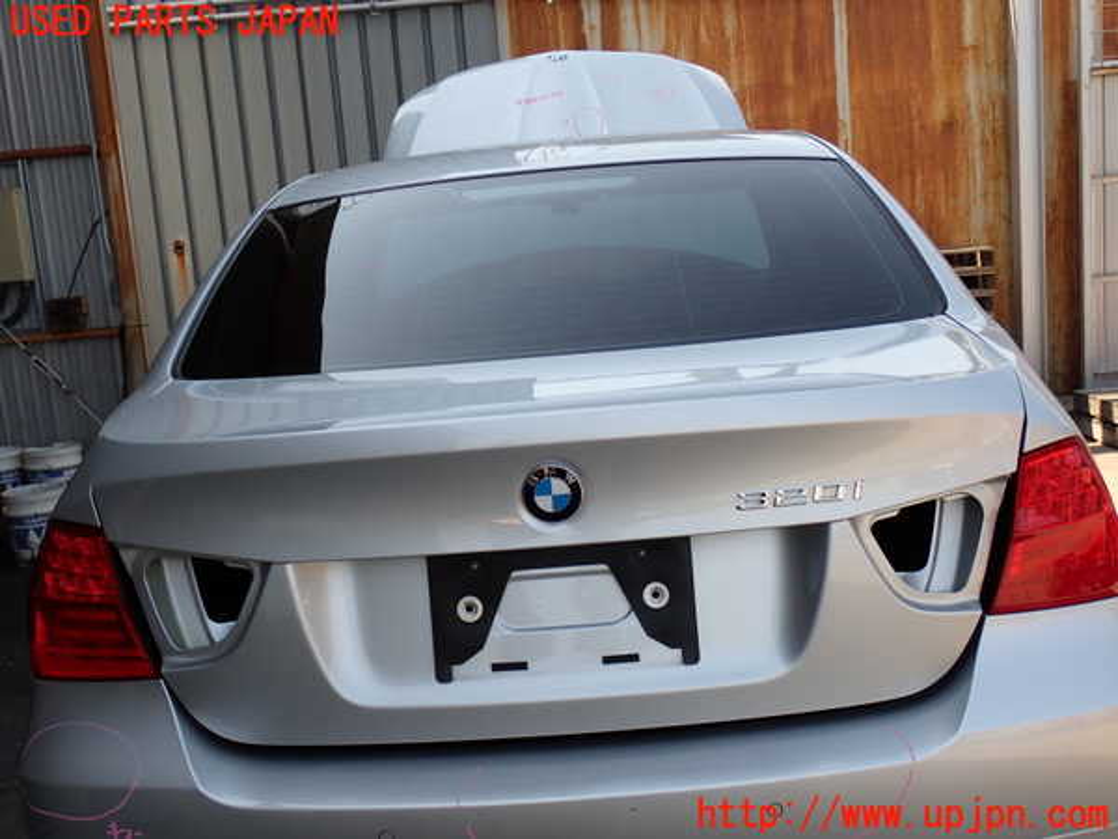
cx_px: 559
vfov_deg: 35.1
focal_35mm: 41
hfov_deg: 45.8
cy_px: 420
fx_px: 1324
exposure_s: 1/250
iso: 100
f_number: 4
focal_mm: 7.31
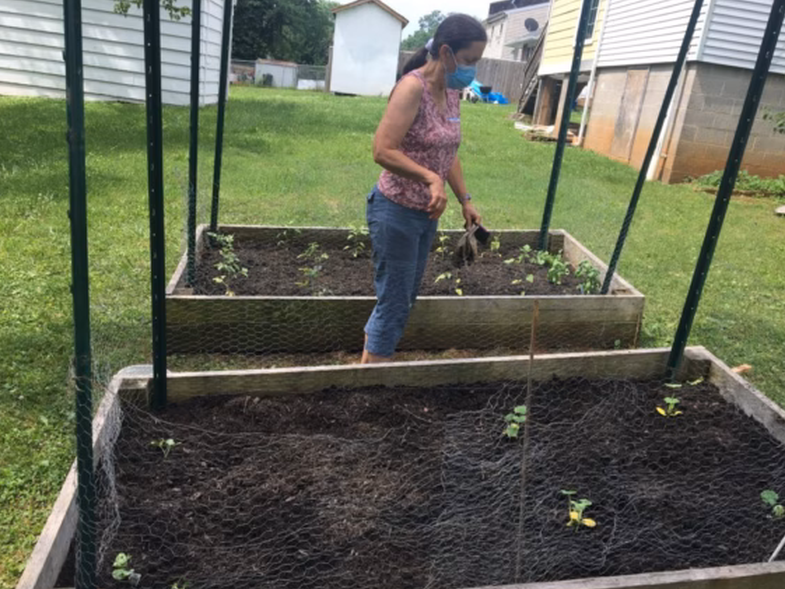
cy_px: 306
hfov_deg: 58.3
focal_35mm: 31
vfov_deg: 45.4
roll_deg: -9.1
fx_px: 703
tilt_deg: -16.9
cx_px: 407
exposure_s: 1/680
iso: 25
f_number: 2.2
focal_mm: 4.15
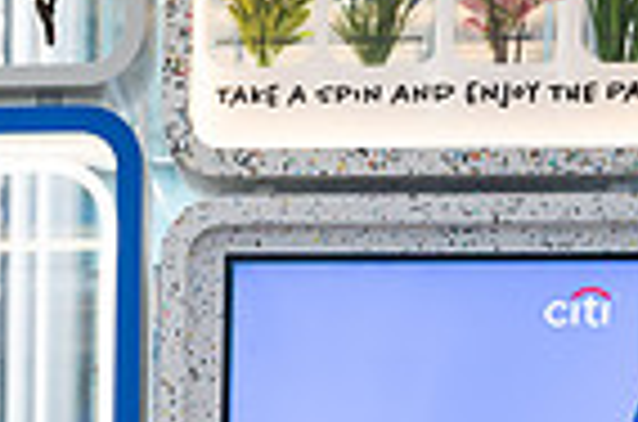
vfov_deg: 9.6
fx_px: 2352
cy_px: 835
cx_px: -22
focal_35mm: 133
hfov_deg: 15.1
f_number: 4
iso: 400
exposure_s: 1/160
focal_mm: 32
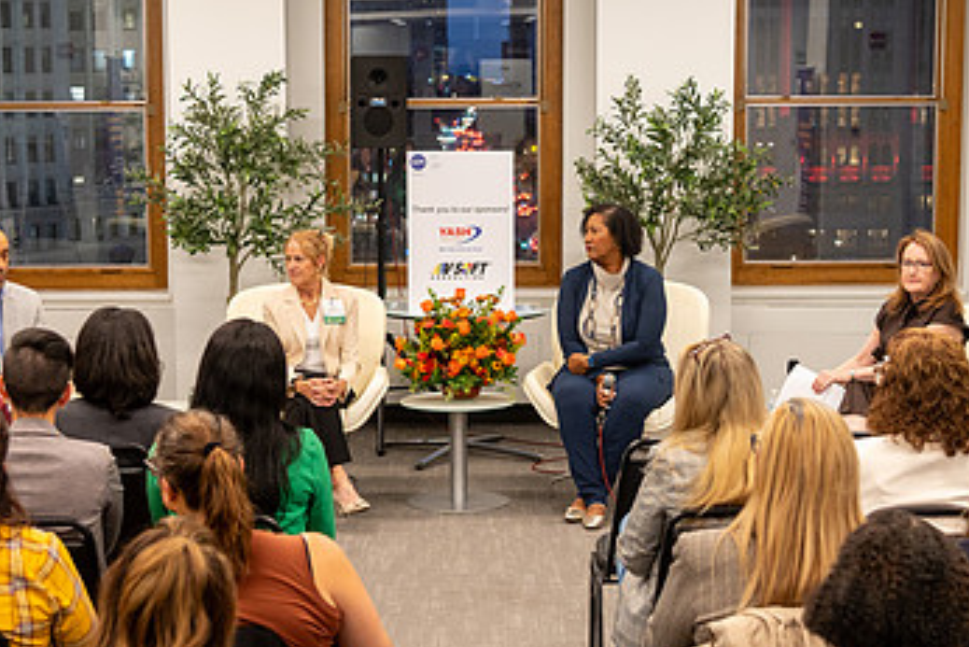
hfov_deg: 26.3
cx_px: 434
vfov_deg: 17.7
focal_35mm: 77
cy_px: 378
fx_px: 2073
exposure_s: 1/100
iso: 1600
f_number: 4
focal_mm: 46
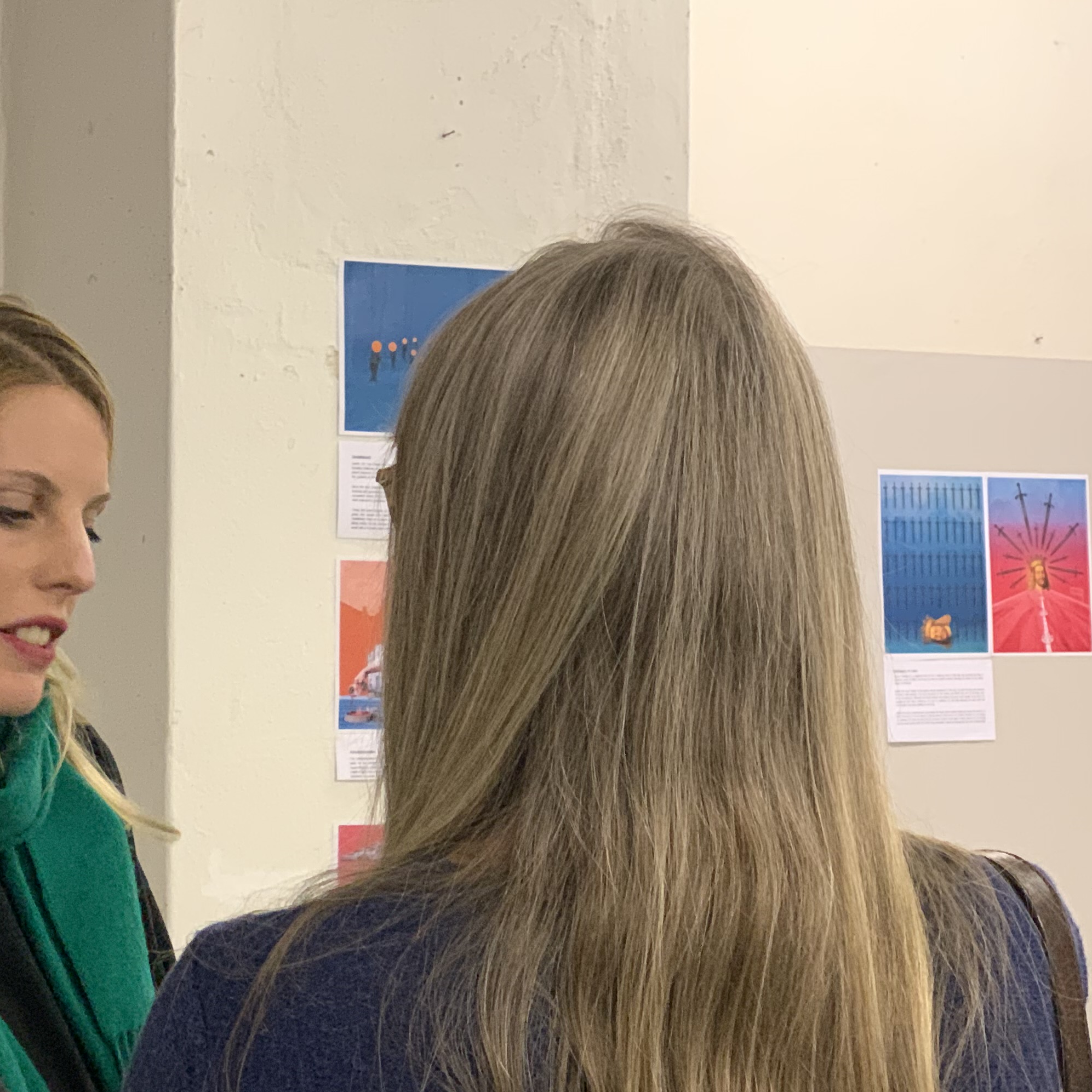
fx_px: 3319
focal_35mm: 93
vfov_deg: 18.6
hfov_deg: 18.2
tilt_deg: -3.2
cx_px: -1
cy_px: 802
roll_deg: +0.4
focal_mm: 6
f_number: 2.4
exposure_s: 1/50
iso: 320
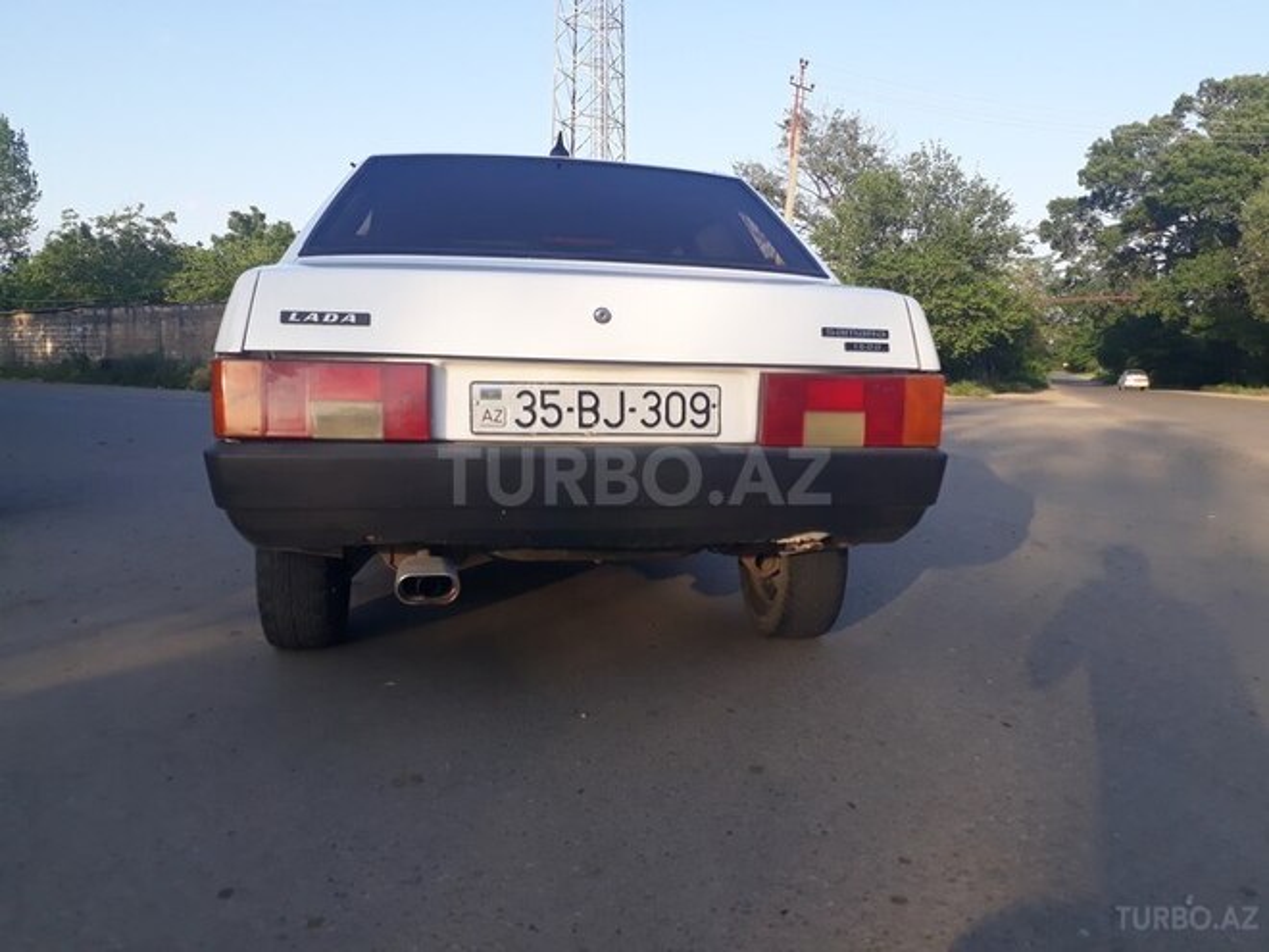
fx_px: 990
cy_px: 476
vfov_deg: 51.4
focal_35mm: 27
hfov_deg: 65.3
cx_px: 634
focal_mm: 3.6
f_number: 1.9
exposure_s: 1/471
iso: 40
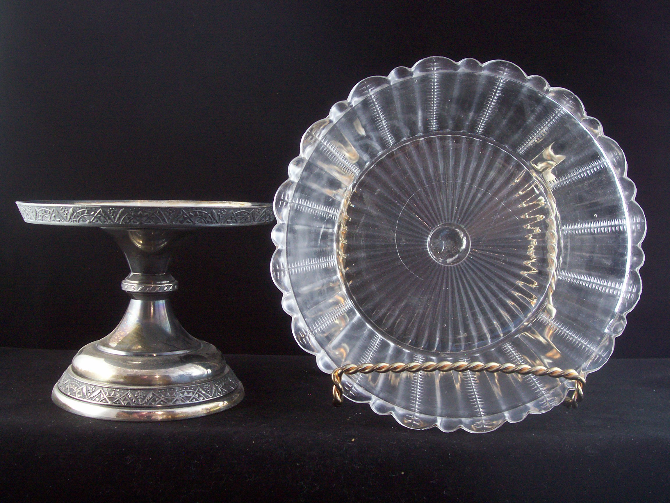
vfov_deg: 34.3
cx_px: 335
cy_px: 252
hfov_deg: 44.8
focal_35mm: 42
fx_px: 813
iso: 160
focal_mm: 7
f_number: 2.9
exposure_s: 1/8
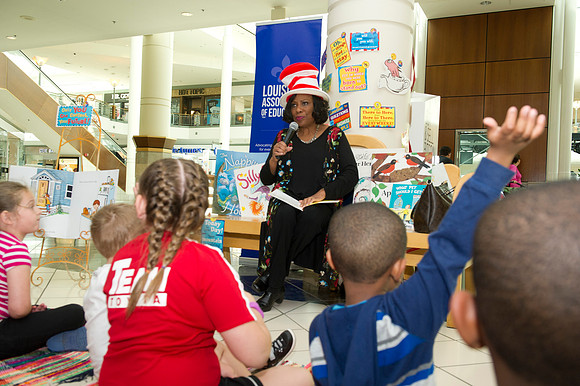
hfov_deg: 58.7
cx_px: 290
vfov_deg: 41.1
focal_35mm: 32
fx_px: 515
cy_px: 193
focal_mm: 32
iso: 1250
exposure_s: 1/250
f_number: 5.6
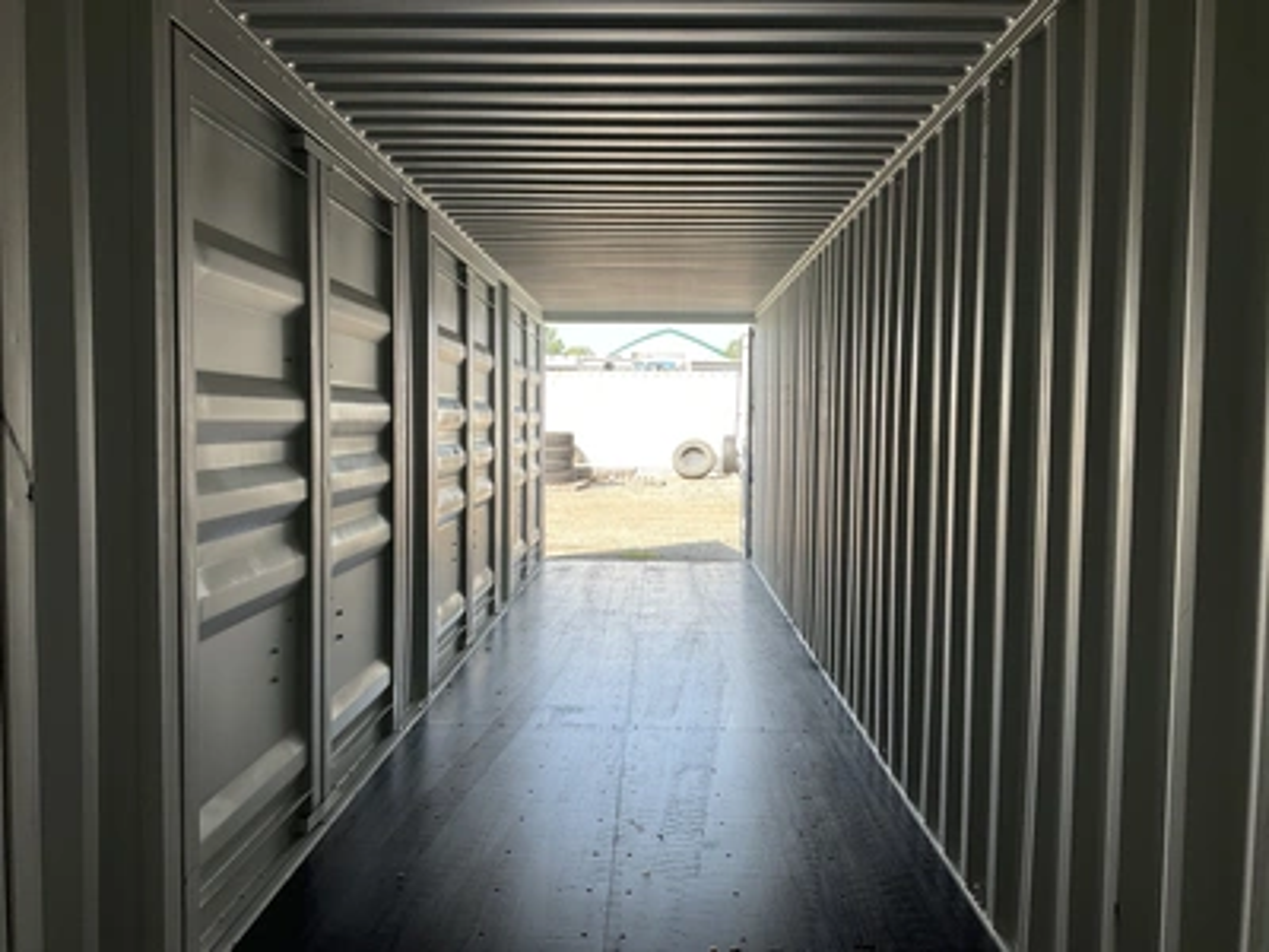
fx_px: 1063
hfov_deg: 61.7
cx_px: 634
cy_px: 476
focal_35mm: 29
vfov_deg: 48.2
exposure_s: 1/132
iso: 16
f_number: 1.8
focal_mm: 3
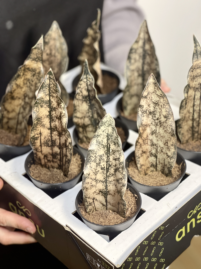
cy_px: 134
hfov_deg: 22.9
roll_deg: +1.0
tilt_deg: -42.0
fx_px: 495
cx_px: 100
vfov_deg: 30.3
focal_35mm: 64
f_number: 2.2
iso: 250
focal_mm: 7.5
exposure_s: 1/100
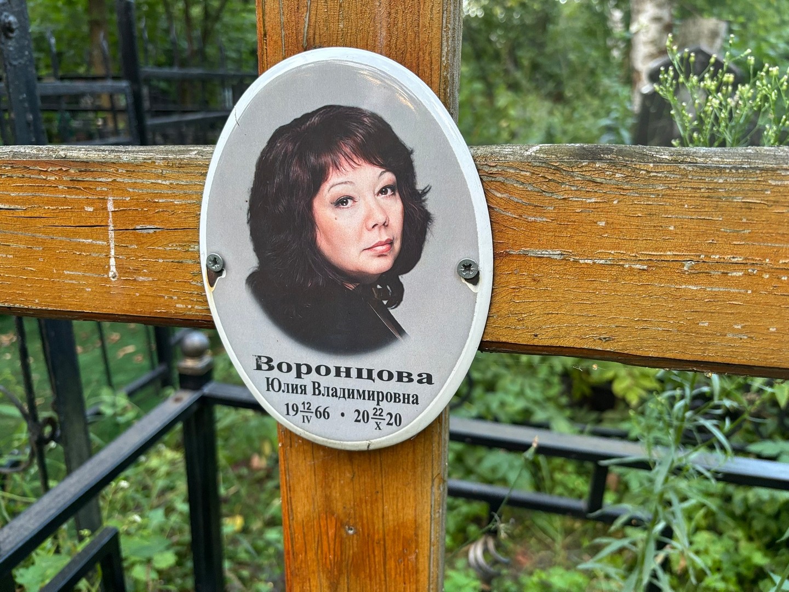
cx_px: 394
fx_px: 593
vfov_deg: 53.1
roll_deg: -2.1
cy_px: 296
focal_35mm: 26
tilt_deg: -20.4
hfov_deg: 67.3
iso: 125
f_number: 1.6
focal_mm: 5.96
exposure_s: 1/95
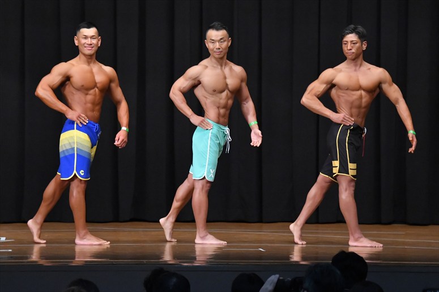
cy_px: 146
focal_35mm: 202
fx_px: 2462
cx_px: 220
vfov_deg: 6.8
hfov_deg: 10.2
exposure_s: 1/400
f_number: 5.6
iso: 8000
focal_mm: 135
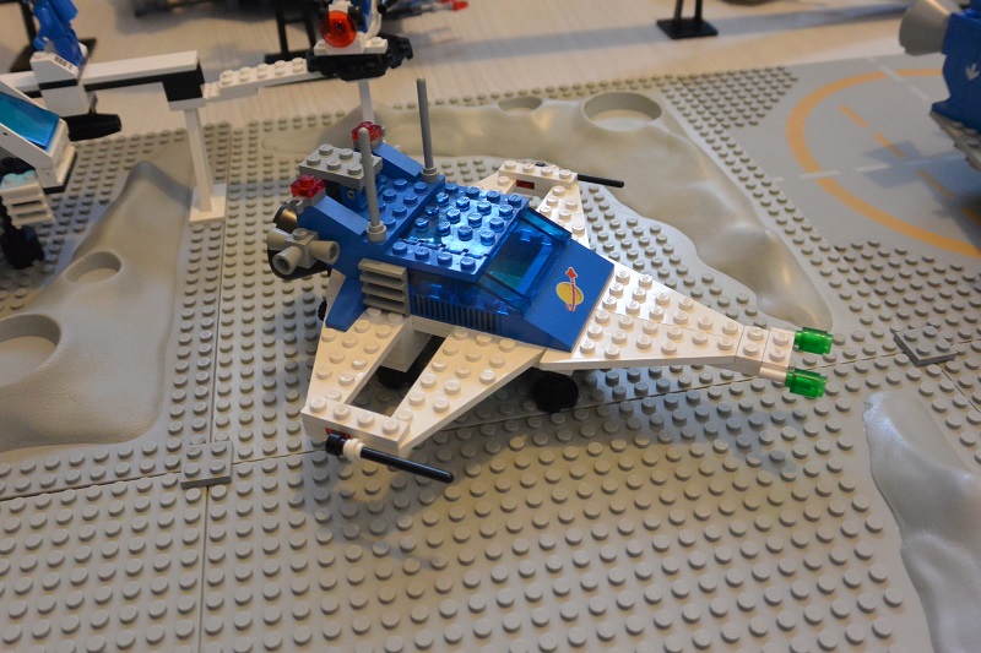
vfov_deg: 41.1
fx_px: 872
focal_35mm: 32
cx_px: 490
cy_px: 326
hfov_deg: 58.7
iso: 800
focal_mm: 12.2
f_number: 3.8
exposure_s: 1/30
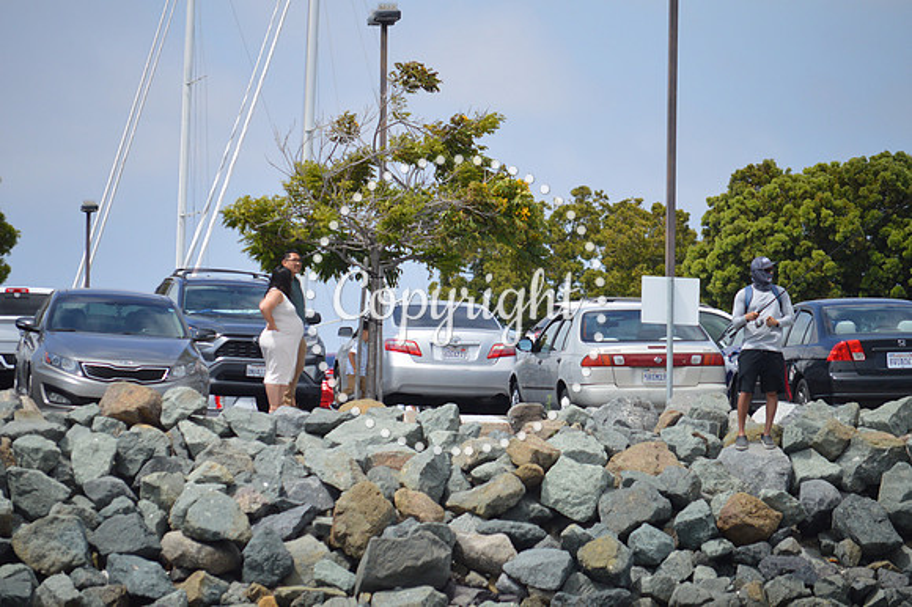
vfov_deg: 5.7
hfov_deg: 8.6
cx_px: 456
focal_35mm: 240
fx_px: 6076
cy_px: 304
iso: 400
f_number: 5.3
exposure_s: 1/2000
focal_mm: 160
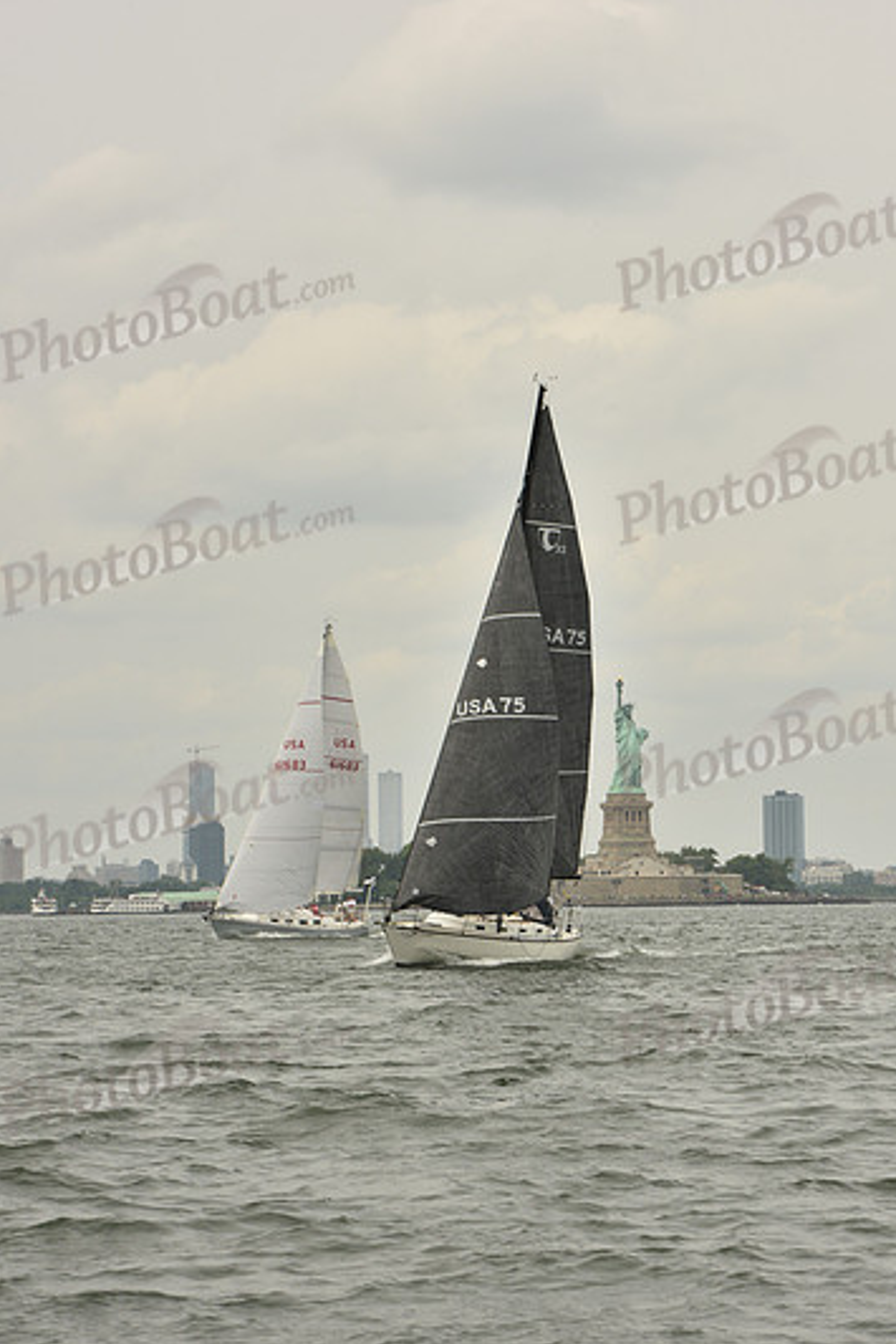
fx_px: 4066
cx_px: 486
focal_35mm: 109
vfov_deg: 18.7
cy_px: 647
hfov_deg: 12.6
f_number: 10
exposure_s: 1/640
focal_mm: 100
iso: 250
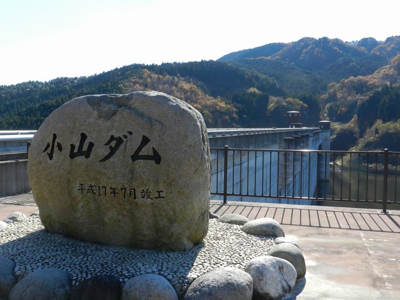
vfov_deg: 37.7
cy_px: 150
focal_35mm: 38
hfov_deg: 49.0
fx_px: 439
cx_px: 200
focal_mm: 6.7
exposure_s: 1/800
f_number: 4
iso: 160
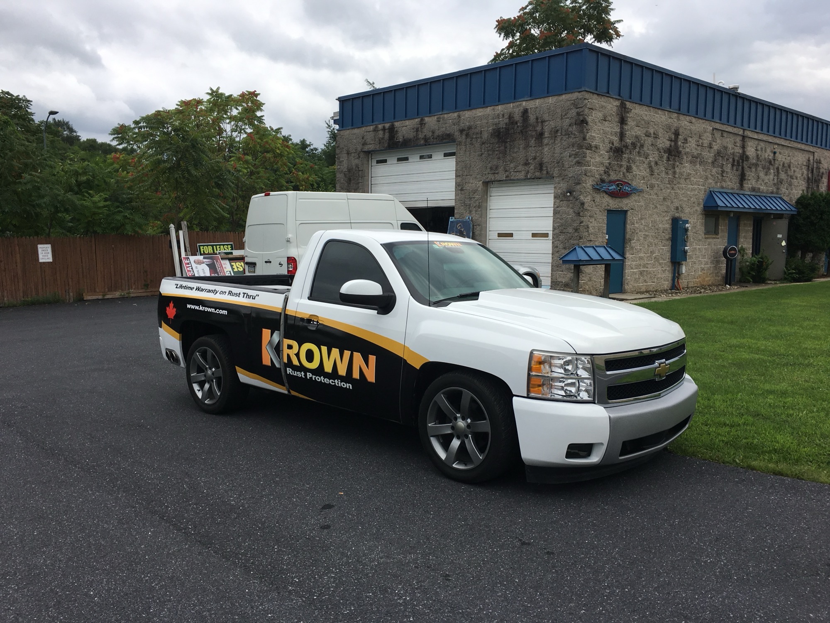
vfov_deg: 48.2
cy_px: 312
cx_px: 415
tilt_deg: -6.3
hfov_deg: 61.7
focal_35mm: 29
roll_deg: -1.3
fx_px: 695
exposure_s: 1/1789
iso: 25
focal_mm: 4.15
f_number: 2.2
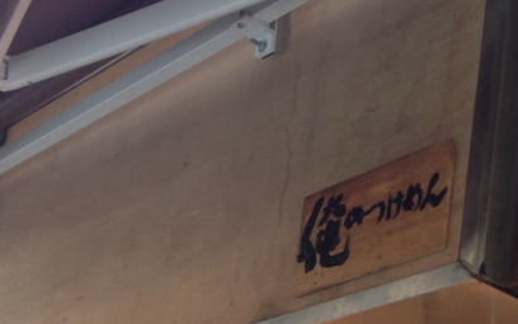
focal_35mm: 103
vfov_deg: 12.0
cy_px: 511
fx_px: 1454
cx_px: 293
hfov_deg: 20.2
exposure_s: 1/40
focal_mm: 4.13
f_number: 2.4
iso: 64
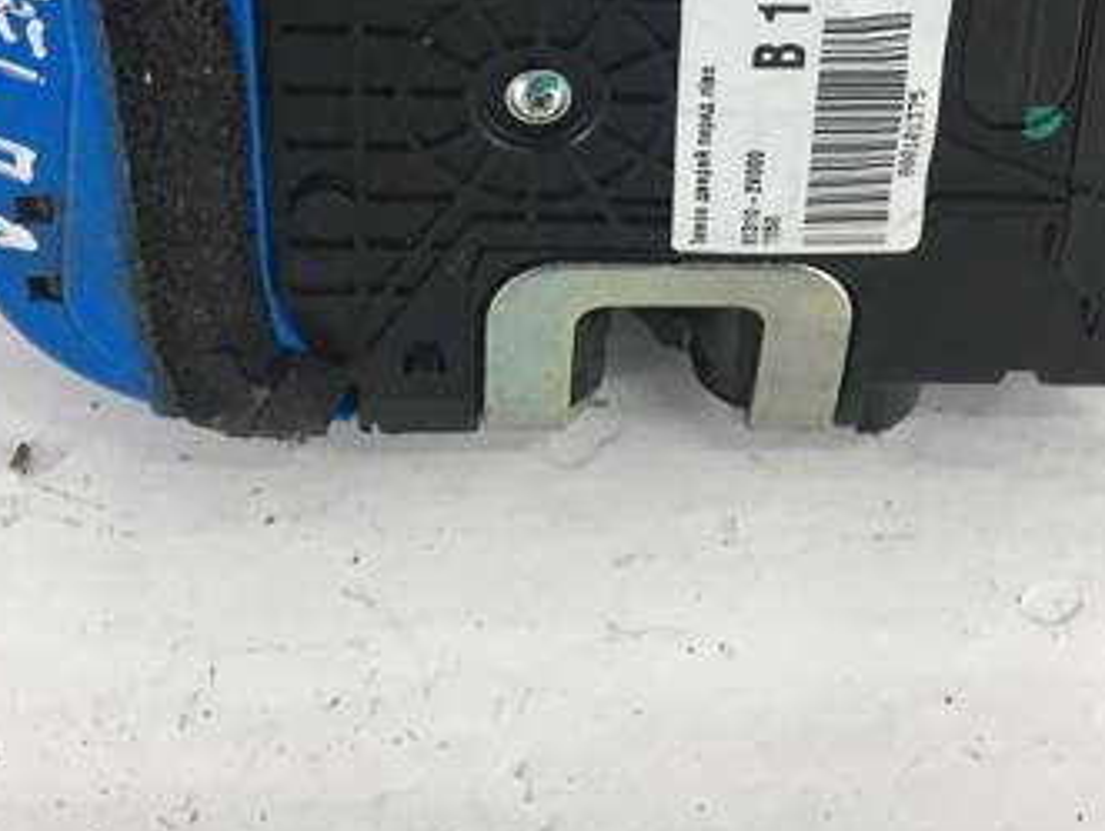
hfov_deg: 34.2
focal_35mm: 56
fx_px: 1790
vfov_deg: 25.2
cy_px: 47
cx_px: 648
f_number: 2.2
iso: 25
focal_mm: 4.15
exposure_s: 1/30
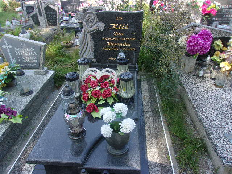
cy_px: 87
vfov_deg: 51.4
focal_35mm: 27
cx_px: 116
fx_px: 181
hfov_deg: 65.3
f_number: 3
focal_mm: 4.9
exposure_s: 1/200
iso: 80
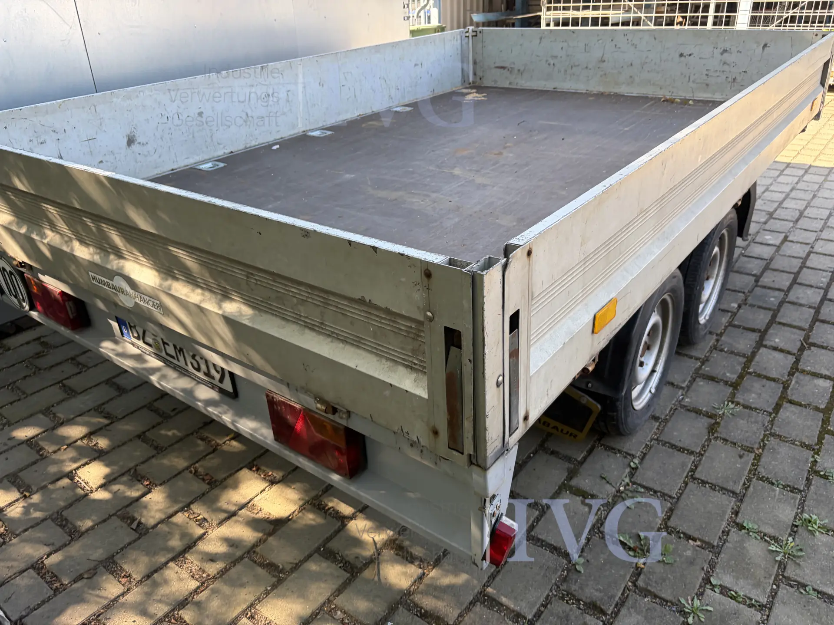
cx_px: 417
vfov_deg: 53.1
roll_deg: +2.7
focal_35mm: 26
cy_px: 312
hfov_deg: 67.3
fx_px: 626
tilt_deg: -24.7
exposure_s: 1/172
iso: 50
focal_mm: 5.96
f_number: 1.6
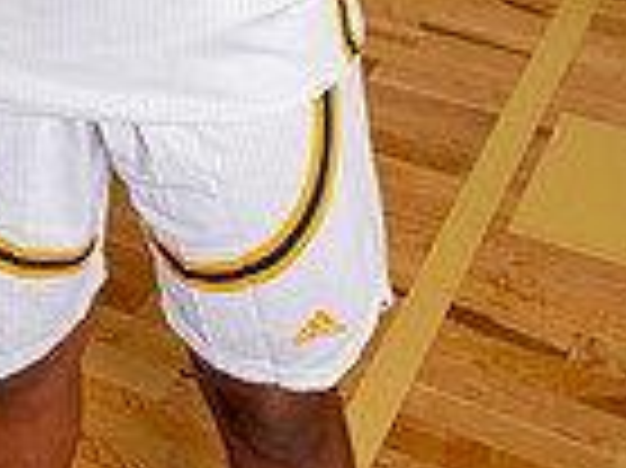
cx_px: 36
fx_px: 1861
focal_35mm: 103
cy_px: -513
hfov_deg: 18.7
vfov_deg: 12.4
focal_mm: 33
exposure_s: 1/200
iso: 640
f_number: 8
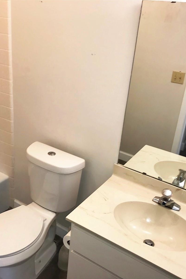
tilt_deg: -26.6
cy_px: 140
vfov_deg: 49.6
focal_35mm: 39
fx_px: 302
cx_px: 51
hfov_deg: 33.6
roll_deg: -2.3
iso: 32
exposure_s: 1/30
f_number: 1.8
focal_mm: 3.99
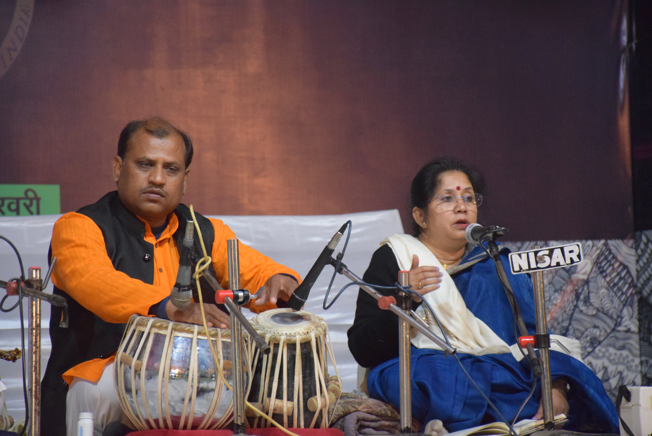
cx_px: 326
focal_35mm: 174
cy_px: 218
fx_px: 3154
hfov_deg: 11.8
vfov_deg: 7.9
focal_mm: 116
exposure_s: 1/125
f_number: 5.6
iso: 5000
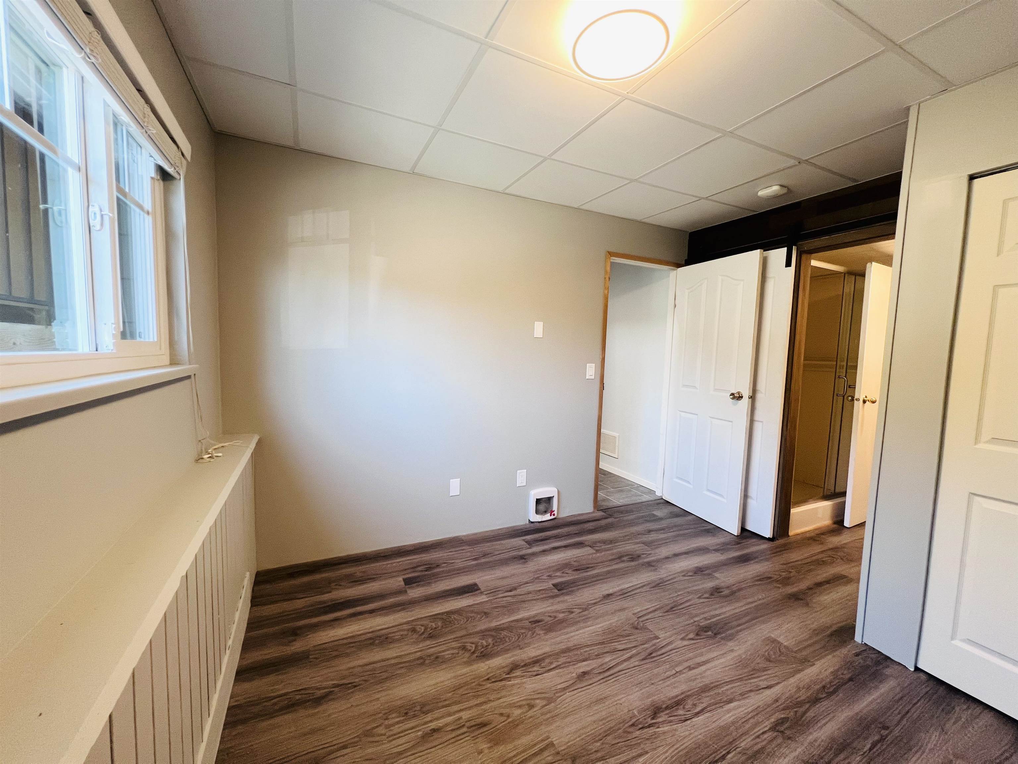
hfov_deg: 106.2
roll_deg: -2.0
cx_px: 509
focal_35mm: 13
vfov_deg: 89.9
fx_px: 382
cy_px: 382
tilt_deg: -4.7
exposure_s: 1/60
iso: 160
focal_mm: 1.57
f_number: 1.8
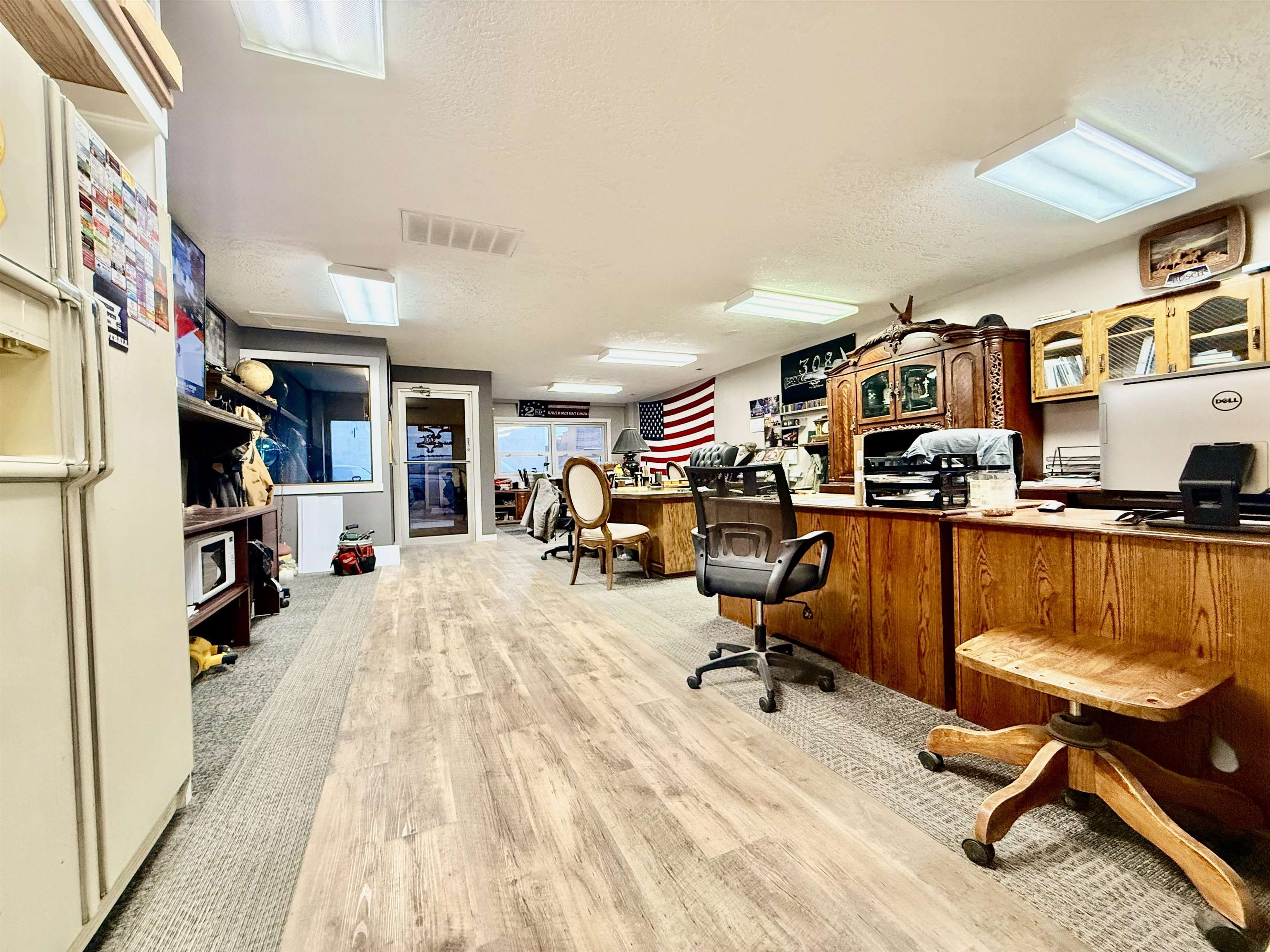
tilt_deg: +0.3
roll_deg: +1.5
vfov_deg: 85.7
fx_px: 514
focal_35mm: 14
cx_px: 635
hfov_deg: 102.1
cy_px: 476
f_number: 2.2
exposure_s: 1/60
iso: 500
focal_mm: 2.22
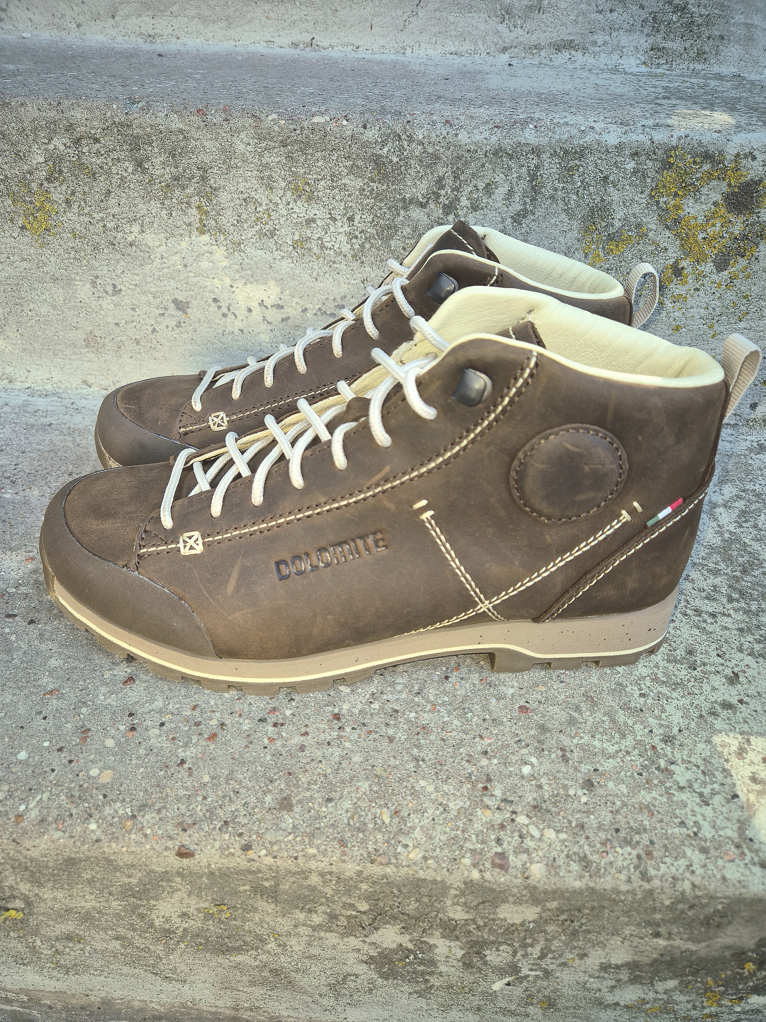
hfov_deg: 58.9
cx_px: 383
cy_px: 511
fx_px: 679
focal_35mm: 23
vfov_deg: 73.9
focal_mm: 5.4
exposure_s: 1/50
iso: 32
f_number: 1.8
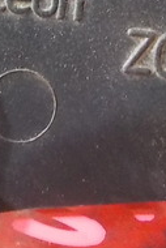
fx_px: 725
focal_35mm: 105
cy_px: -56
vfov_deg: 18.4
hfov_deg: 12.3
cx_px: -102
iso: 500
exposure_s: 1/8
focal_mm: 4.1
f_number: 3.3
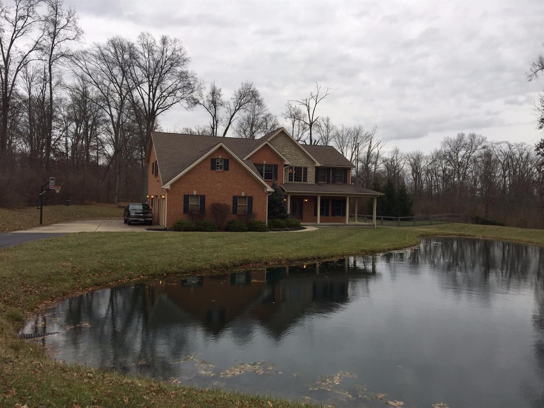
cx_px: 272
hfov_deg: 61.7
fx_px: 456
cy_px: 204
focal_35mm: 29
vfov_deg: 48.2
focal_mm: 4.15
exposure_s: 1/412
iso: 32
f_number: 2.2
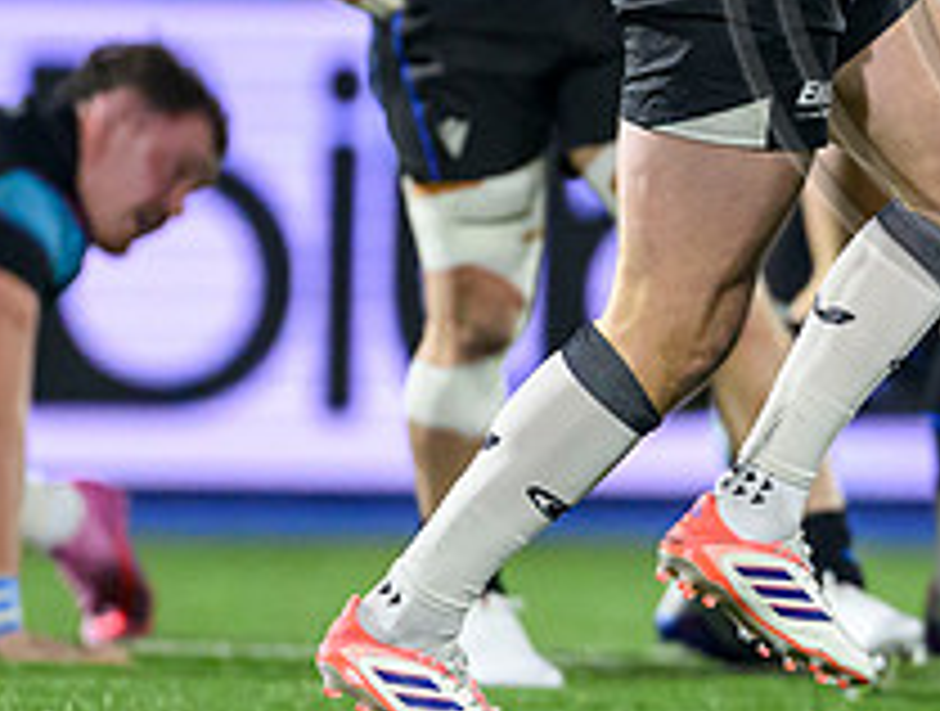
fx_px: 45153
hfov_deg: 1.2
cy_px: 138
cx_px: 1333
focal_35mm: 1658
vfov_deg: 0.9
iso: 5000
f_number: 3.2
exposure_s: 1/1600
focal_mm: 400
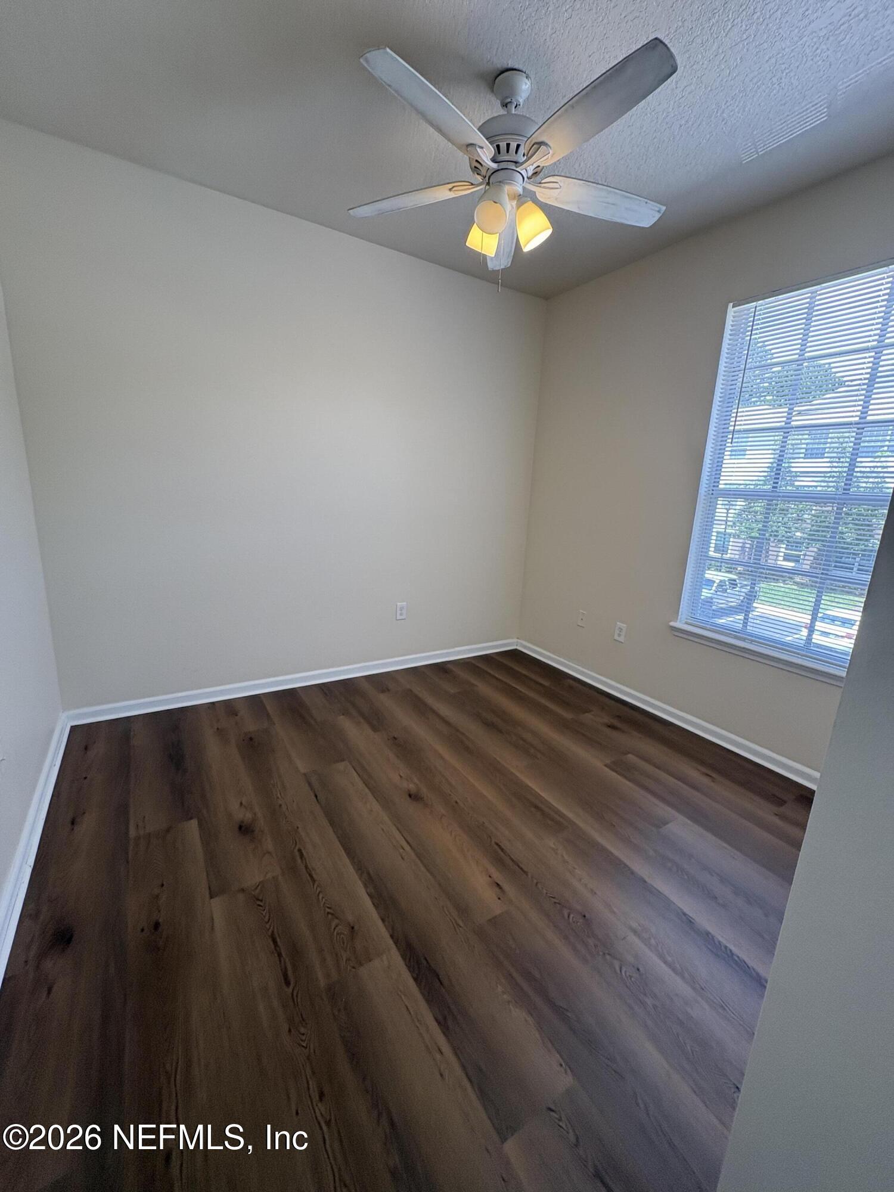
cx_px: 447
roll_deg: -2.6
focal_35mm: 14
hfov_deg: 85.7
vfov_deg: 102.1
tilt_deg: -12.1
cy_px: 596
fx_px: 482
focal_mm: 2.22
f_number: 2.2
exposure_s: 1/99
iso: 100
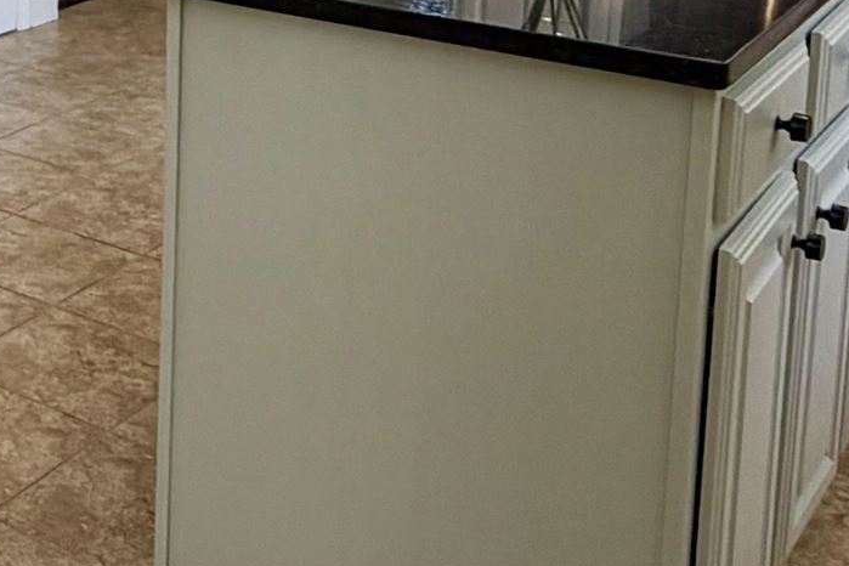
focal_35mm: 64
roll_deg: +0.8
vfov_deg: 19.6
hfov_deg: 26.9
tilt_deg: -6.7
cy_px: -160
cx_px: -230
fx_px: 1509
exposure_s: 1/120
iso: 160
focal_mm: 2.22
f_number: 2.2
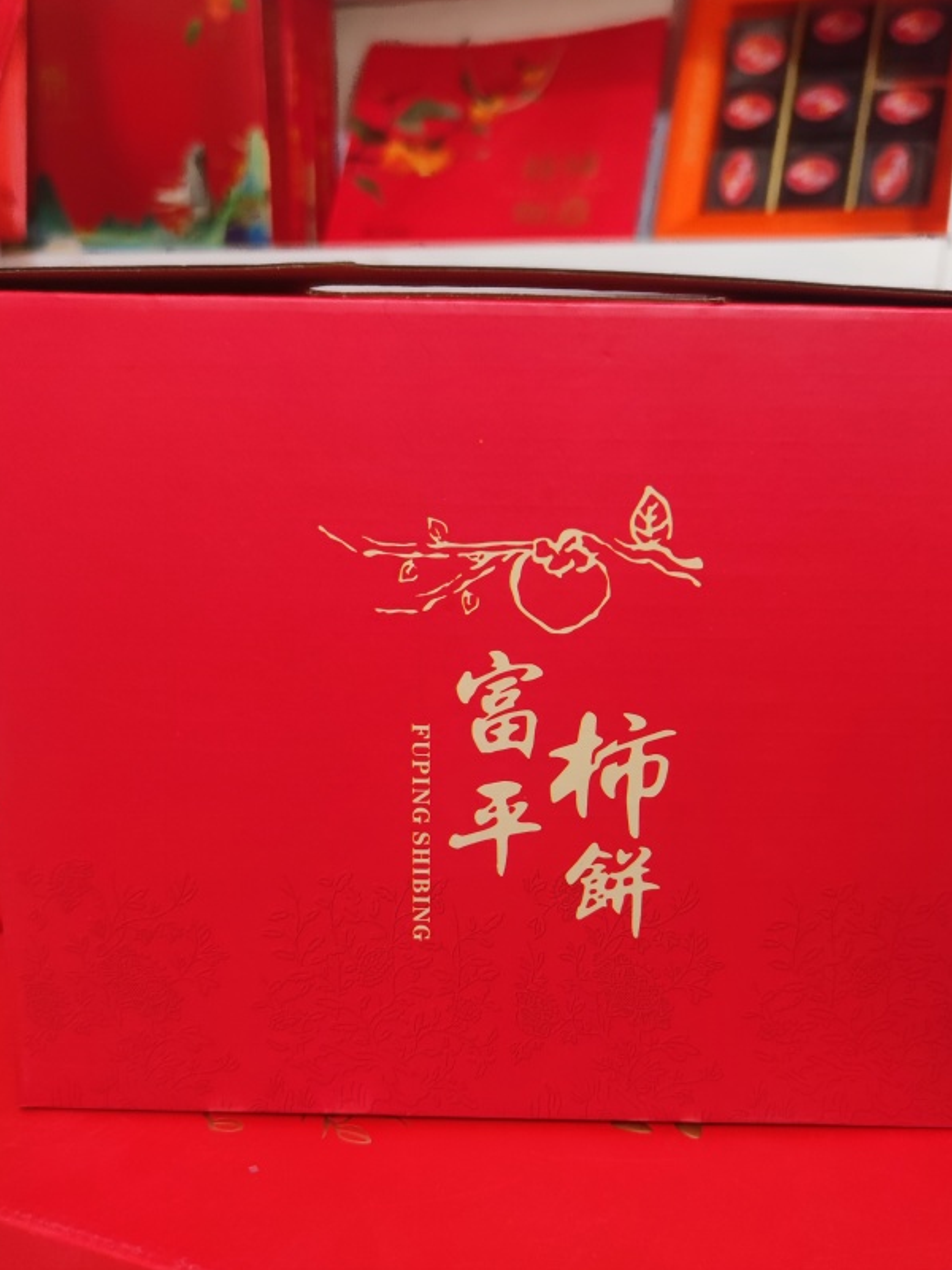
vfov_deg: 56.4
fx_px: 1173
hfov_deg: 44.0
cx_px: 547
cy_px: 760
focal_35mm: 32
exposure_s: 1/50
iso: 392
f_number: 1.69
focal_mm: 6.72
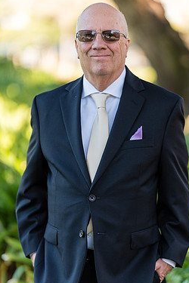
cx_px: 106
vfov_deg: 20.0
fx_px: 803
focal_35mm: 102
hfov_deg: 13.4
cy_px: 149
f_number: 1.4
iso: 100
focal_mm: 85
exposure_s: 1/1250
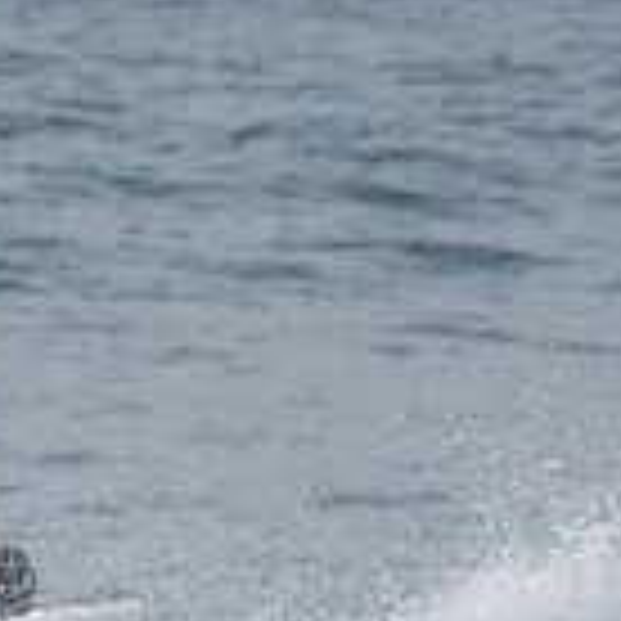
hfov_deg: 1.1
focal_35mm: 1666
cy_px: 745
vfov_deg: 1.1
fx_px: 33814
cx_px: -198
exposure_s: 1/1600
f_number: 5.6
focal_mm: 310
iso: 400
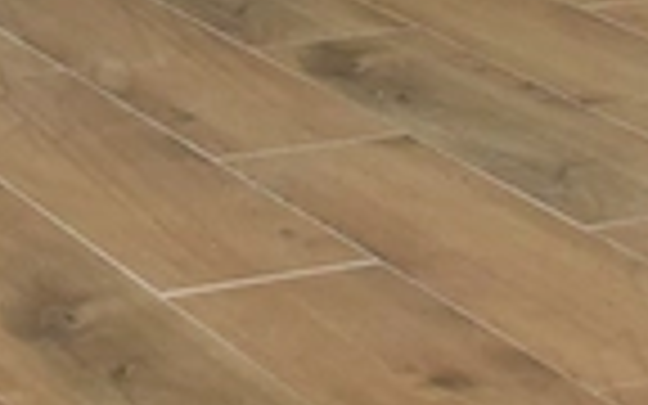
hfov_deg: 11.0
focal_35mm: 191
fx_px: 3373
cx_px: 364
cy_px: -1037
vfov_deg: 6.1
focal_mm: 18
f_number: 5
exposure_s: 1/100
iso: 800
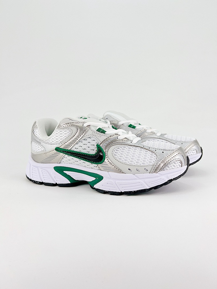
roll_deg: +1.0
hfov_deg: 53.1
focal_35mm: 26
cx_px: 108
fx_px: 217
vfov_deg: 67.3
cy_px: 144
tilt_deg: -7.8
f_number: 1.5
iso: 50
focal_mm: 5.7
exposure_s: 1/1135
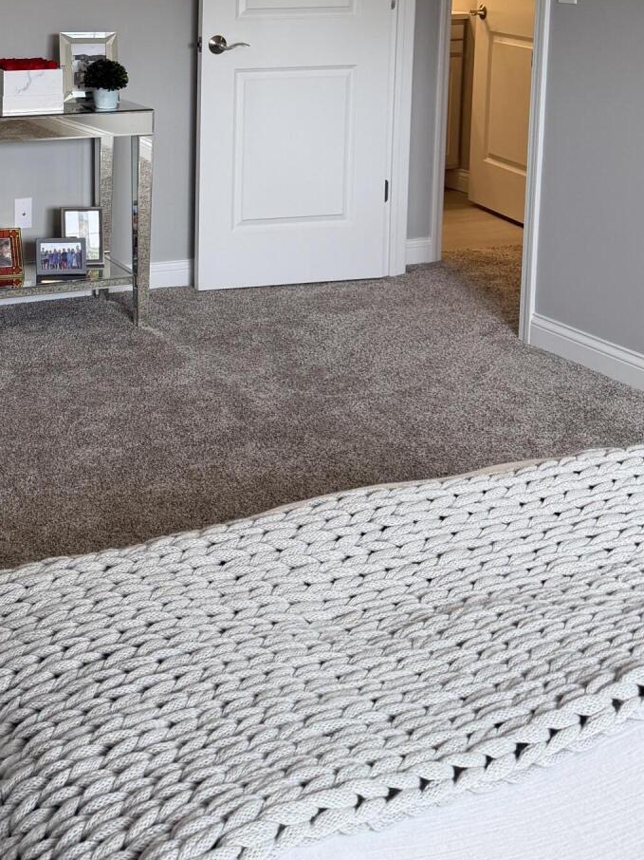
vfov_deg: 34.1
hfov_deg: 26.3
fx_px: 1315
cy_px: 78
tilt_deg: -7.5
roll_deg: -0.5
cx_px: 21
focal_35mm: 53
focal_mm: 6.76
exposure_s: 1/120
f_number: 1.78
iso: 125
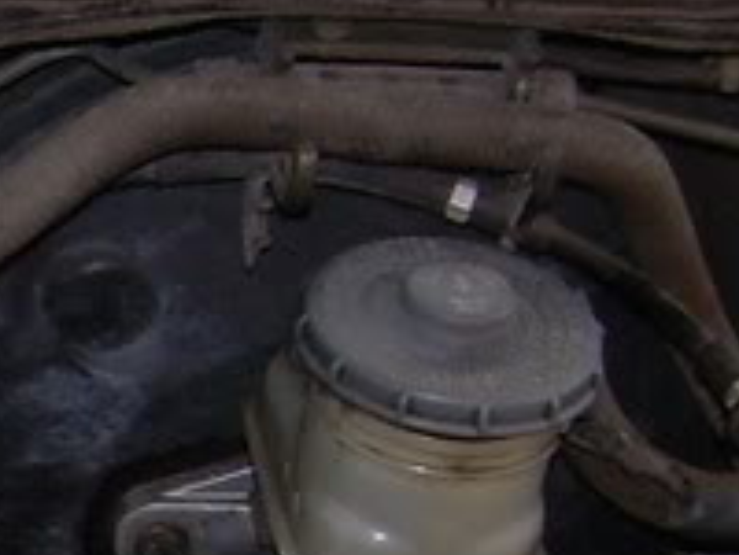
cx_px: -1090
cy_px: 847
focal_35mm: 195
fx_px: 4163
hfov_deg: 9.0
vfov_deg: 7.5
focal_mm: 6.3
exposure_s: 1/60
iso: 50
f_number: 2.8
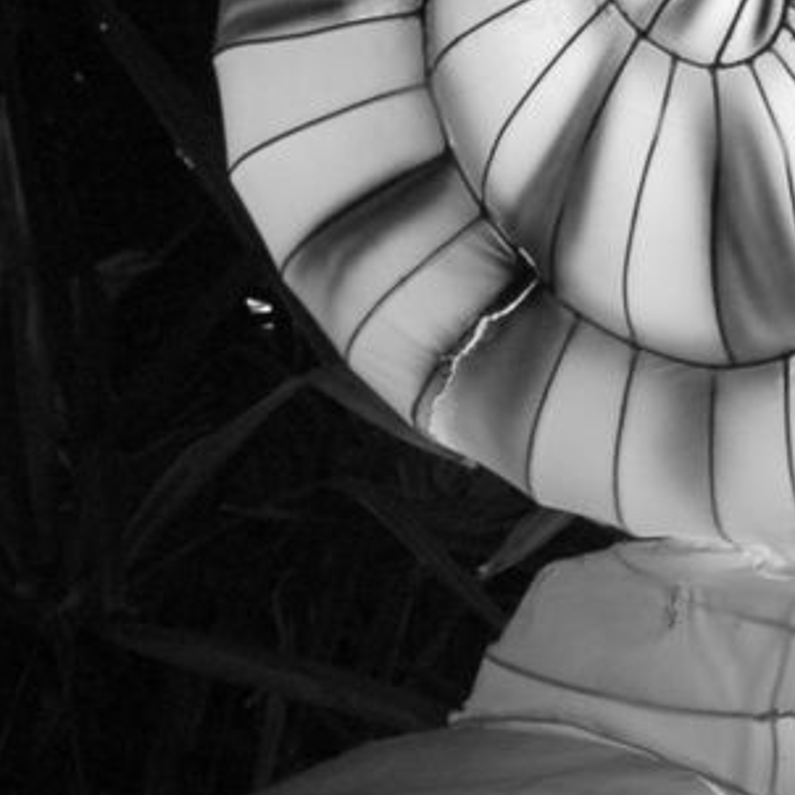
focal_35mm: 151
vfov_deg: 11.3
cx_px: 1595
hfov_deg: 10.6
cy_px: -172
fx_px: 3923
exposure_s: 1/50
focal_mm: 28
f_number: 3.3
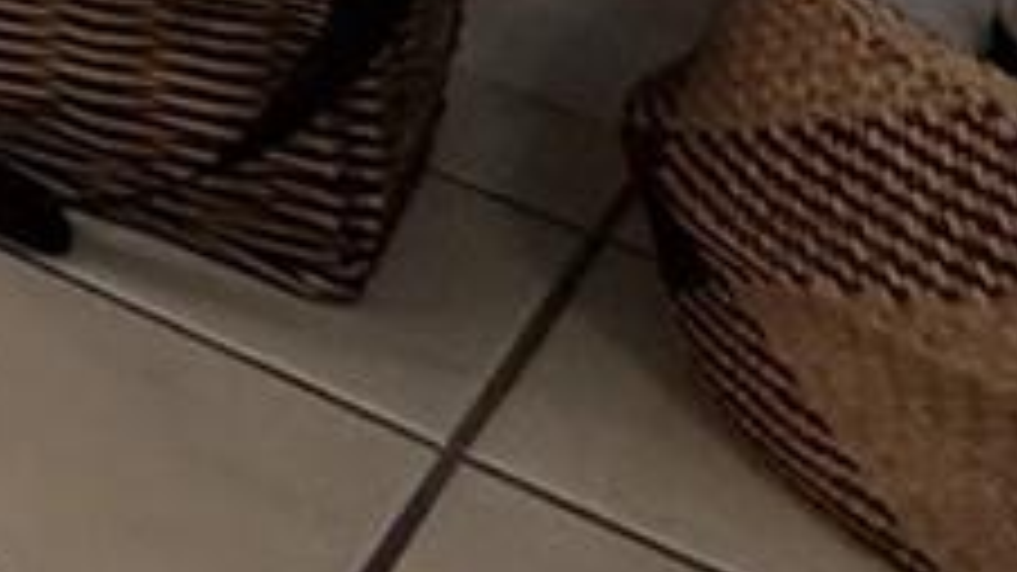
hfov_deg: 12.8
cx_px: -1683
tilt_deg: -1.5
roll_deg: -2.9
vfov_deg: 8.1
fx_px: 2912
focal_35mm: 108
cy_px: -1540
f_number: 2.2
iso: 200
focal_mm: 2.22
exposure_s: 1/60
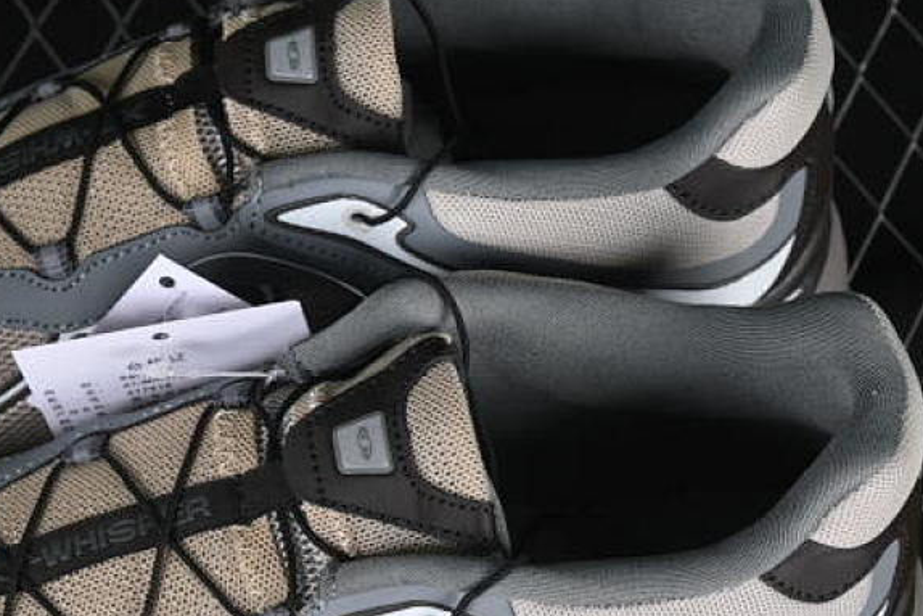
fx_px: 3616
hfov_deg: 14.5
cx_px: 283
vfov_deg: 9.7
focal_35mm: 141
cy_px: 454
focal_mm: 50
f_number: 7.1
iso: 160
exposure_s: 1/60
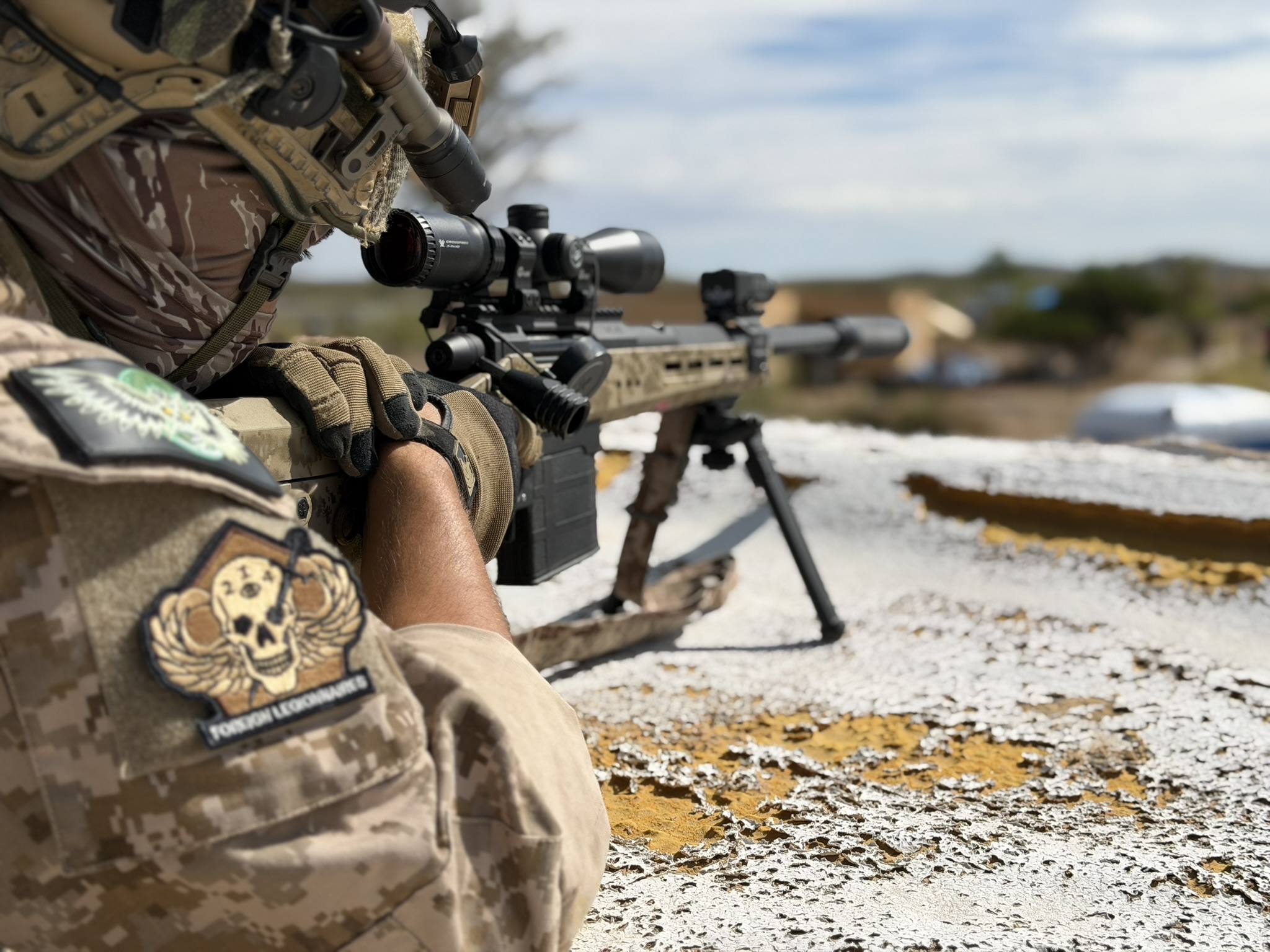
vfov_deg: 30.3
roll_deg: +0.1
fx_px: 1761
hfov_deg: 39.7
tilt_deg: -6.4
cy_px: 476
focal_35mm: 48
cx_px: 635
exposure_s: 1/7143
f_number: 1.78
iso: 64
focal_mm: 6.76
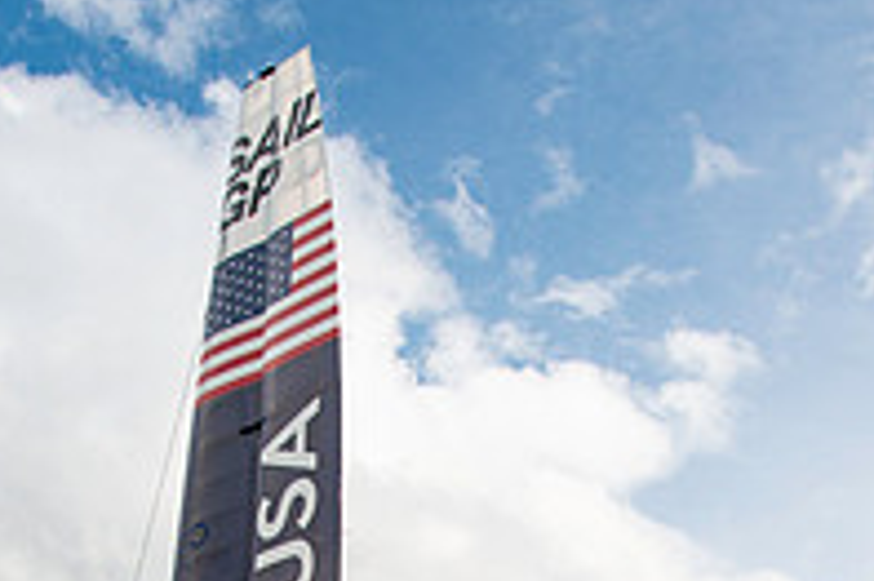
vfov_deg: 18.0
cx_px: 390
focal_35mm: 71
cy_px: 743
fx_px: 1722
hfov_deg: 28.5
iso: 320
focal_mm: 24
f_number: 5.6
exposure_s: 1/2500
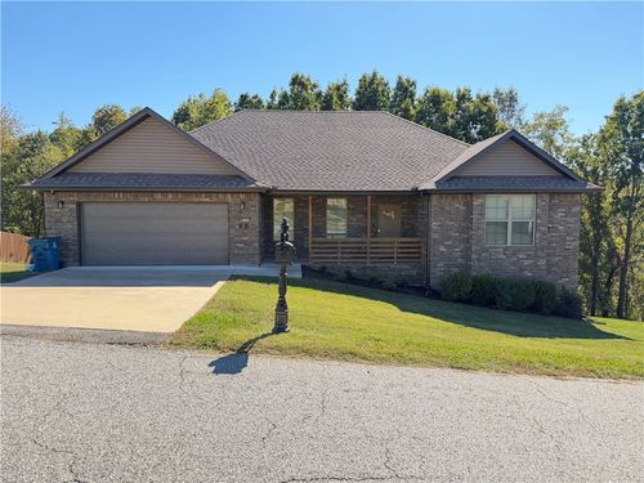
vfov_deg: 56.8
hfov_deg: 71.6
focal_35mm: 24
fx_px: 446
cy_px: 242
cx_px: 322
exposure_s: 1/1385
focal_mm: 6.76
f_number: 1.78
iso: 100
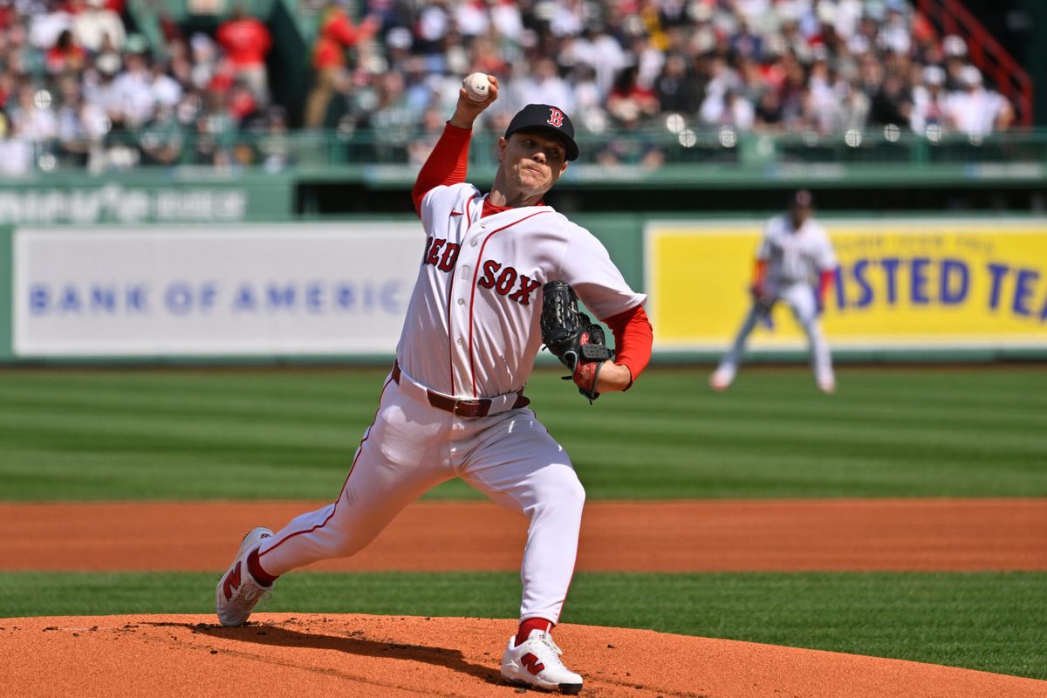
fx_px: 10178
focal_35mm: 350
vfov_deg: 3.9
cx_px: 524
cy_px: 349
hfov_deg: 5.9
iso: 140
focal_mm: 350
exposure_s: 1/1600
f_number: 5.6
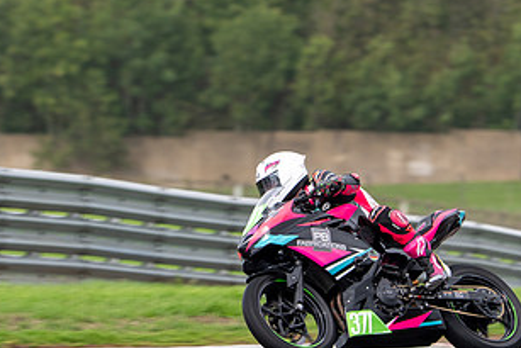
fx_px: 10468
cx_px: 332
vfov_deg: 1.9
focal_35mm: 723
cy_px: 103
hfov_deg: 2.9
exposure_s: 1/400
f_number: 7.1
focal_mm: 330
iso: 125
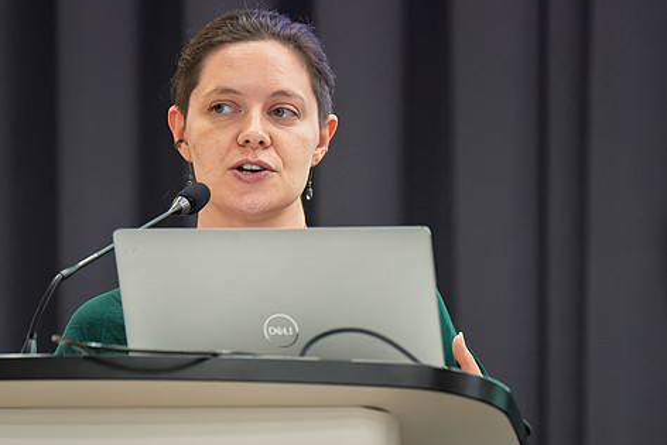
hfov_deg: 5.9
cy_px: 377
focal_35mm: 351
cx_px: 366
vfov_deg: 3.9
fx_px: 6505
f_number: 2.8
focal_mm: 135
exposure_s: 1/250
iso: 6400
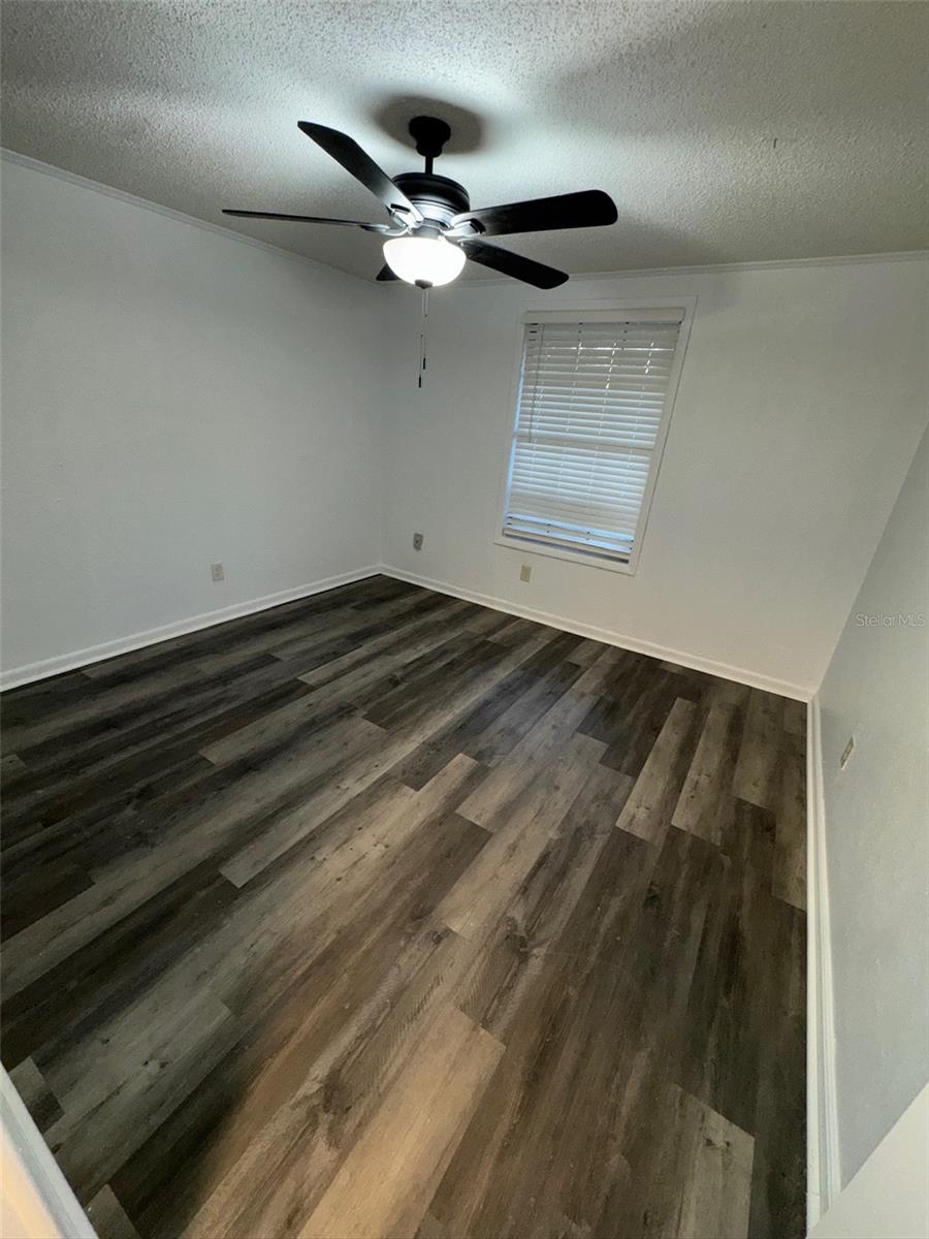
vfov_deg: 102.1
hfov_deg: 85.7
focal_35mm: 14
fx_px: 501
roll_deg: -5.9
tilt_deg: -21.8
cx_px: 464
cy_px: 620
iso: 80
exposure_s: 1/61
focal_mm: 2.22
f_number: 2.2
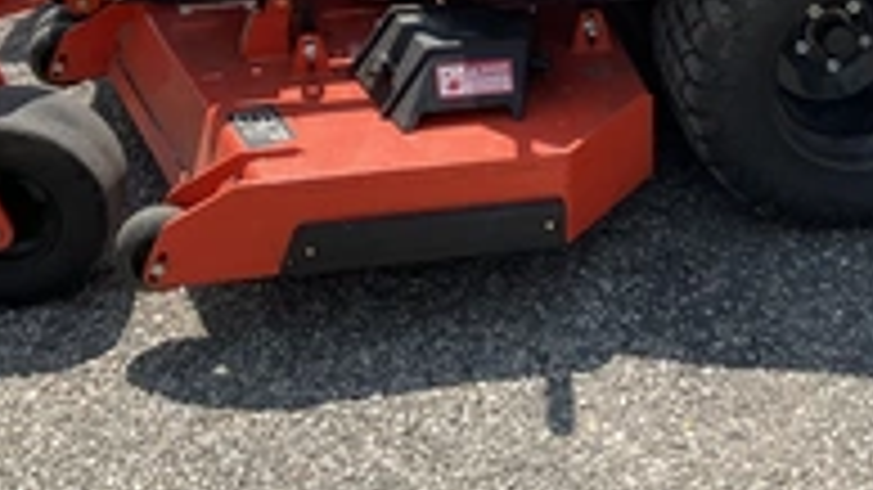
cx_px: 504
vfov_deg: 17.5
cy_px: -130
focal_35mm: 65
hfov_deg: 32.3
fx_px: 1504
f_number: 1.8
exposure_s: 1/1342
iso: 25
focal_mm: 3
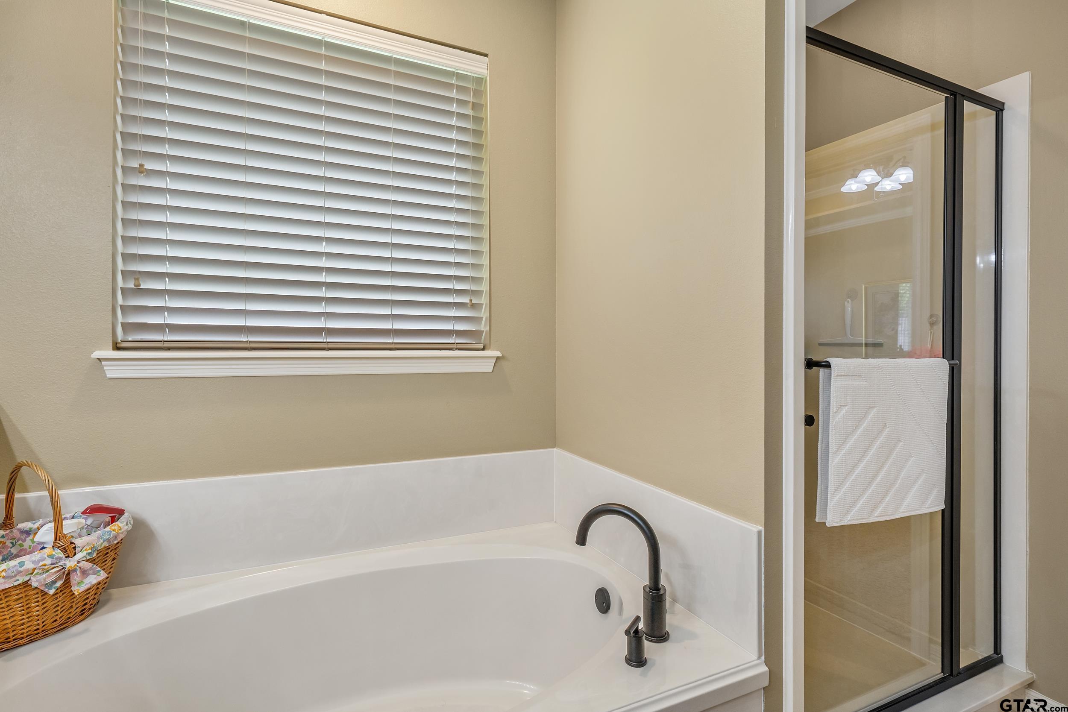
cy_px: 356
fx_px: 504
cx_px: 534
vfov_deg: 70.4
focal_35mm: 17
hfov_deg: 93.3
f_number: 8
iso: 800
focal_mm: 17
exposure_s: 1/30
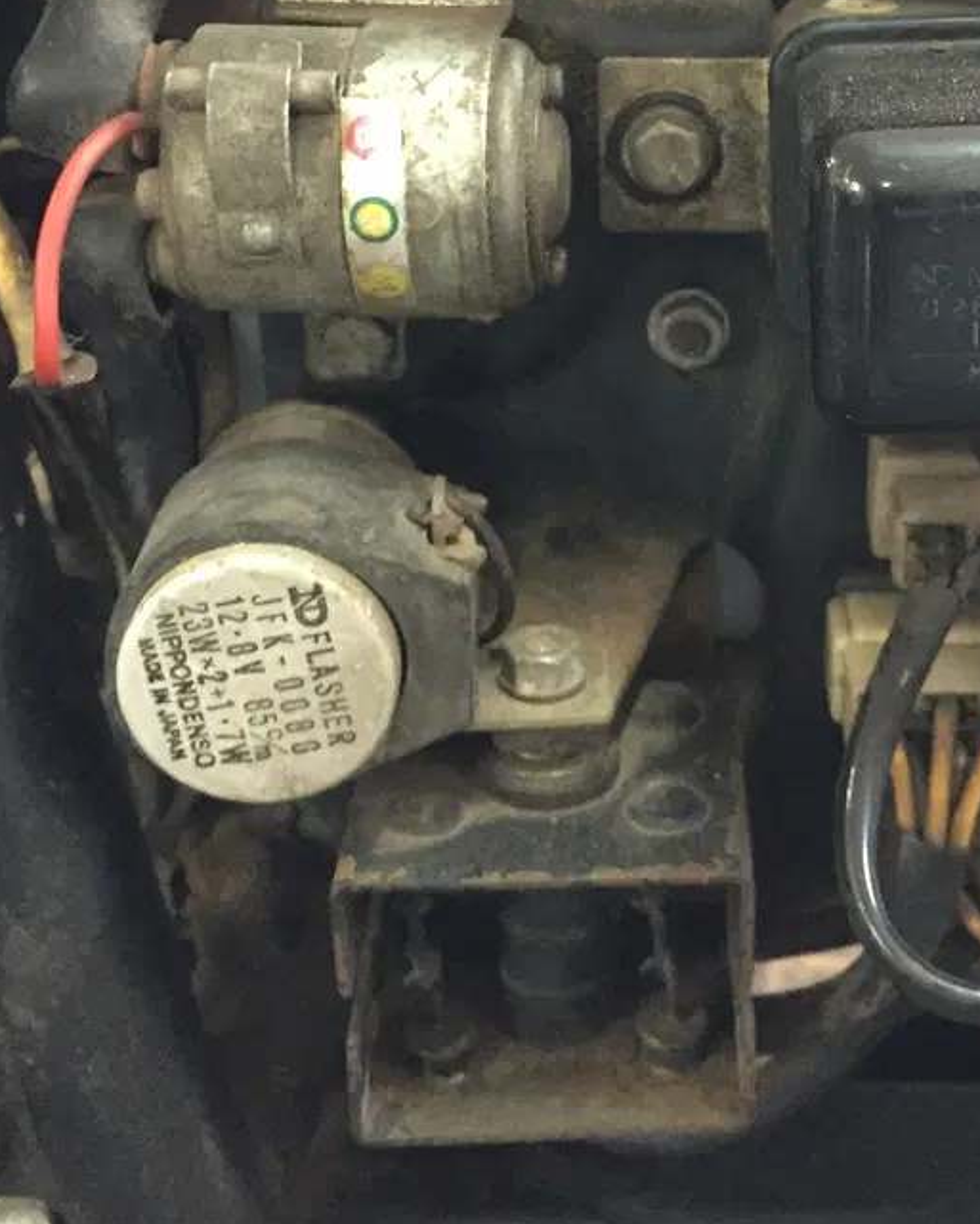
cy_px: 378
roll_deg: +0.4
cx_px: 709
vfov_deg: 34.9
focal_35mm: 53
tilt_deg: -21.7
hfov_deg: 28.3
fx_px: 1921
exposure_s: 1/17
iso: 500
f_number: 2.2
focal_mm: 4.15
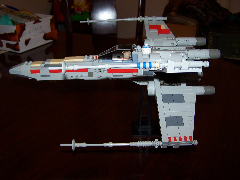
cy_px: 90
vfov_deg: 37.7
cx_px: 120
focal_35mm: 38
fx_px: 263
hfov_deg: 49.0
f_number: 2.8
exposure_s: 1/60
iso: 80
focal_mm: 6.3
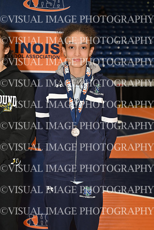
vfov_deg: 31.9
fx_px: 404
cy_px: 115
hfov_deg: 21.6
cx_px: 77
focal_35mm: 63
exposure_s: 1/160
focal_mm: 63
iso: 800
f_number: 5.6
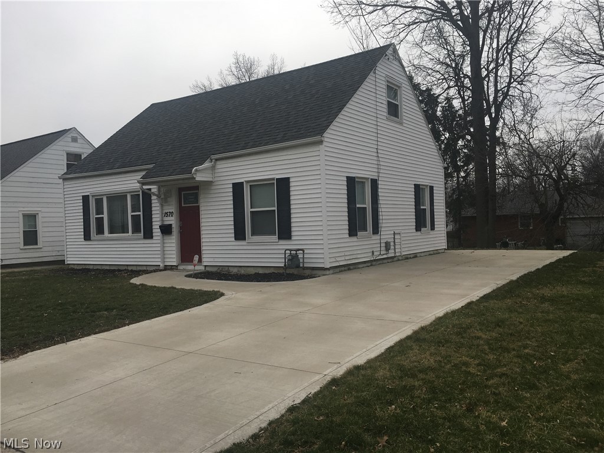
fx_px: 506
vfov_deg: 48.2
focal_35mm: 29
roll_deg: +1.9
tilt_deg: +0.6
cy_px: 226
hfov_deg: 61.7
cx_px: 302
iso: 25
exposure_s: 1/2404
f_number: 2.2
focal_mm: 4.15
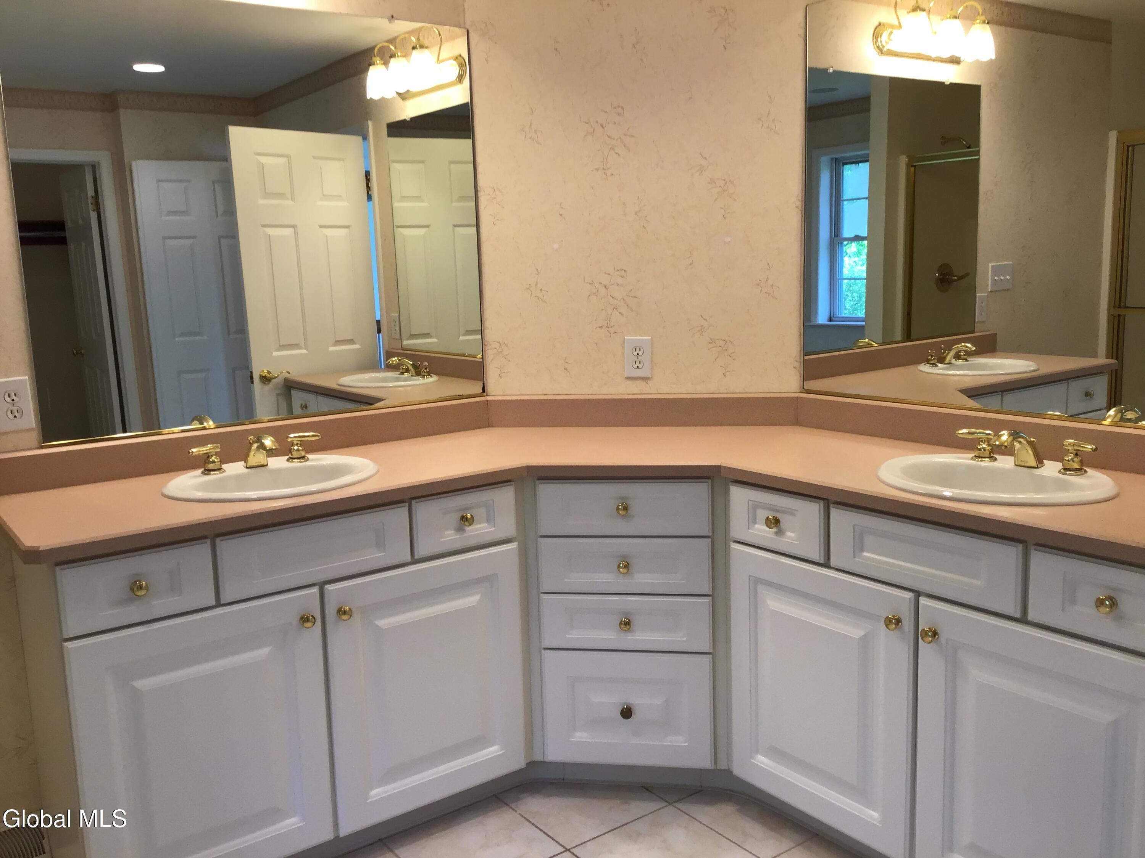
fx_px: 1025
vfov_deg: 45.4
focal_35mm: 31
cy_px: 429
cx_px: 572
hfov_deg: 58.4
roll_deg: +1.6
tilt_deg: -10.5
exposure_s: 1/50
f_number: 2.4
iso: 32
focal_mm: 3.3
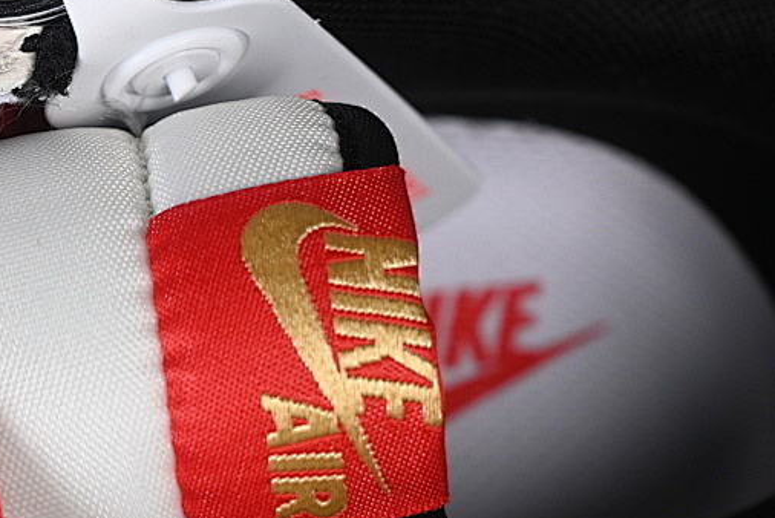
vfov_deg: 8.6
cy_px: 382
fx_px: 3446
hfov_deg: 12.8
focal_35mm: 160
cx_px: 190
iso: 160
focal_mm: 50
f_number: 7.1
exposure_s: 1/80
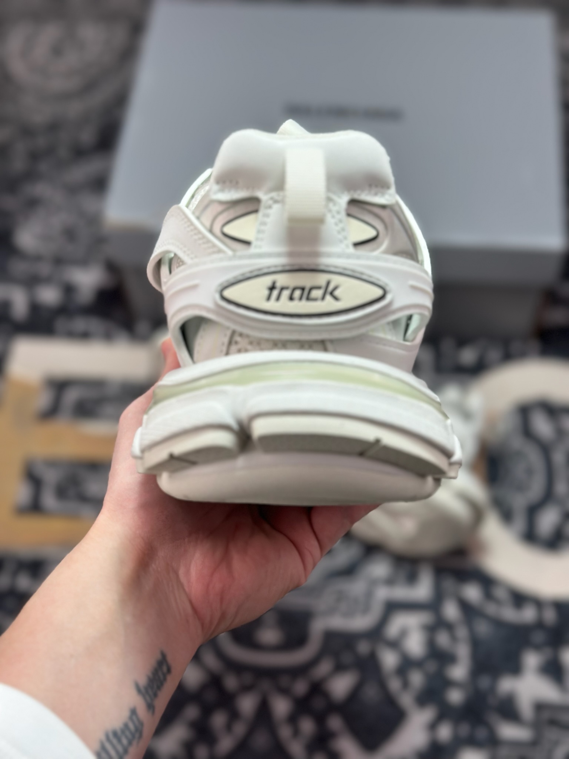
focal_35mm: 48
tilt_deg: -58.5
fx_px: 1052
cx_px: 284
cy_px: 380
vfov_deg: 39.7
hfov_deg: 30.3
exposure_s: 1/1073
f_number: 1.78
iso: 80
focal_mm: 6.86
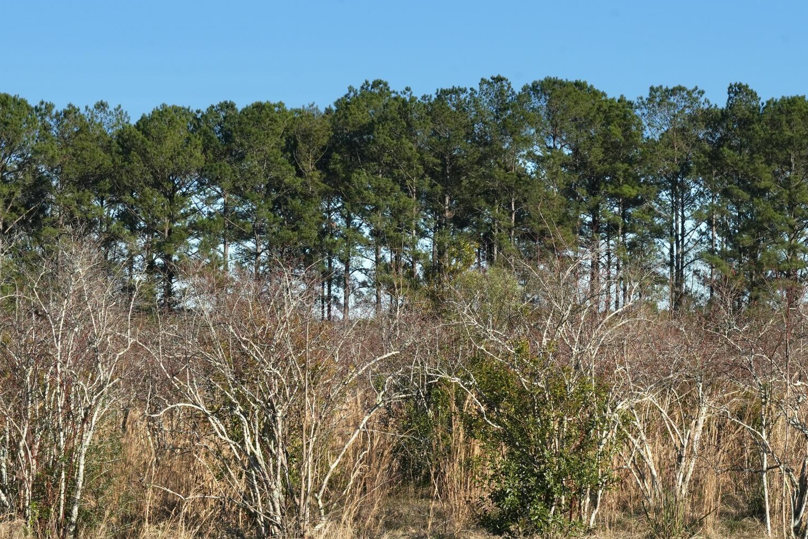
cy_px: 233
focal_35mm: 110
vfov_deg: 12.4
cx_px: 598
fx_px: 2469
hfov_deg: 18.5
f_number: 16
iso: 400
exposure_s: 1/250
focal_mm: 55
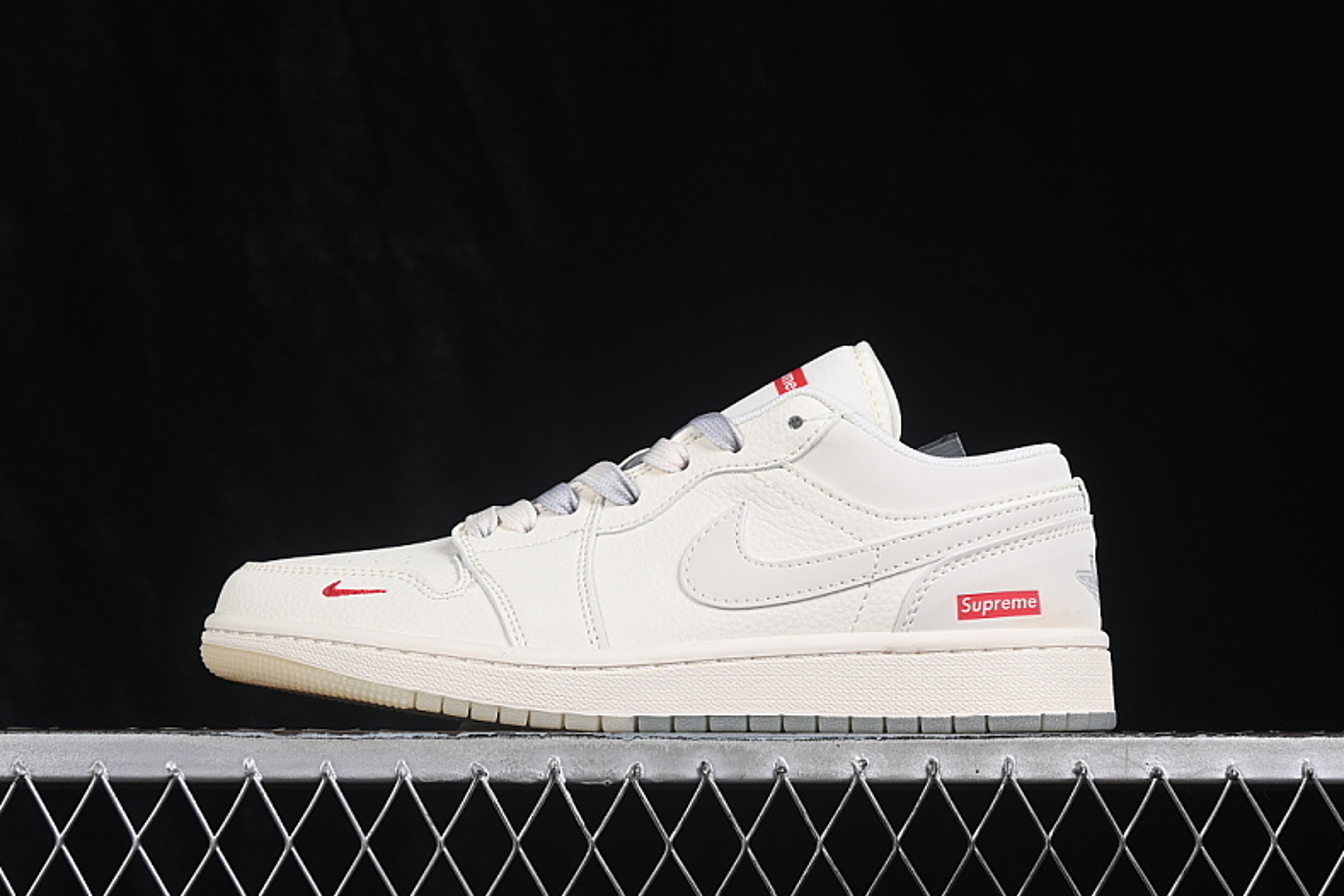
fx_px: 2837
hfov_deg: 26.7
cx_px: 668
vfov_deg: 17.9
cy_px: 451
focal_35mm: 76
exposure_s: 1/80
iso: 160
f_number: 8
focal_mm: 50
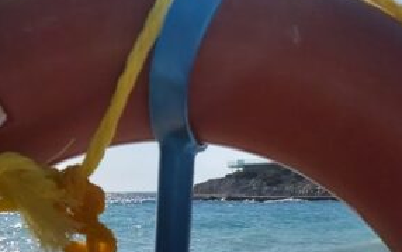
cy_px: 349
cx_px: 239
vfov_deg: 17.9
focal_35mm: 67
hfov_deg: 30.5
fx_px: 734
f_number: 1.7
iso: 64
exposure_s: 1/6780
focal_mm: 3.92
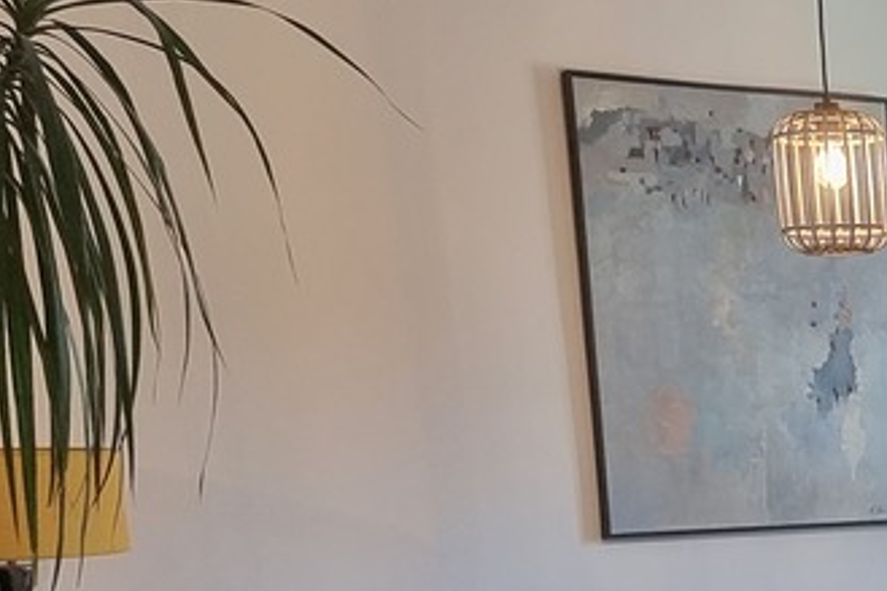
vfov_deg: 14.0
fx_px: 2241
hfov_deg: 20.1
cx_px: 1219
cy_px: 909
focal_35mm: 91
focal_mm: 6.7
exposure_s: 1/100
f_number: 1.8
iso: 320
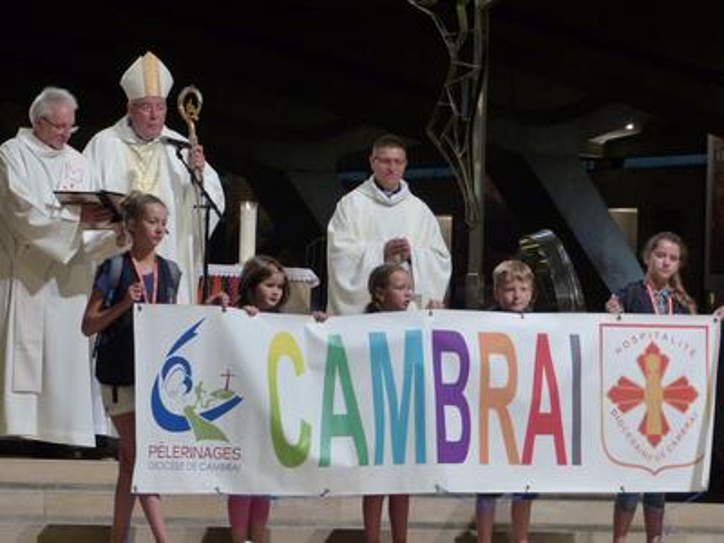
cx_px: 362
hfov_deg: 10.3
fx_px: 4016
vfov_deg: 7.7
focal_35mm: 192
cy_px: 272
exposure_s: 1/80
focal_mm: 34.5
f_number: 2.8
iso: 320
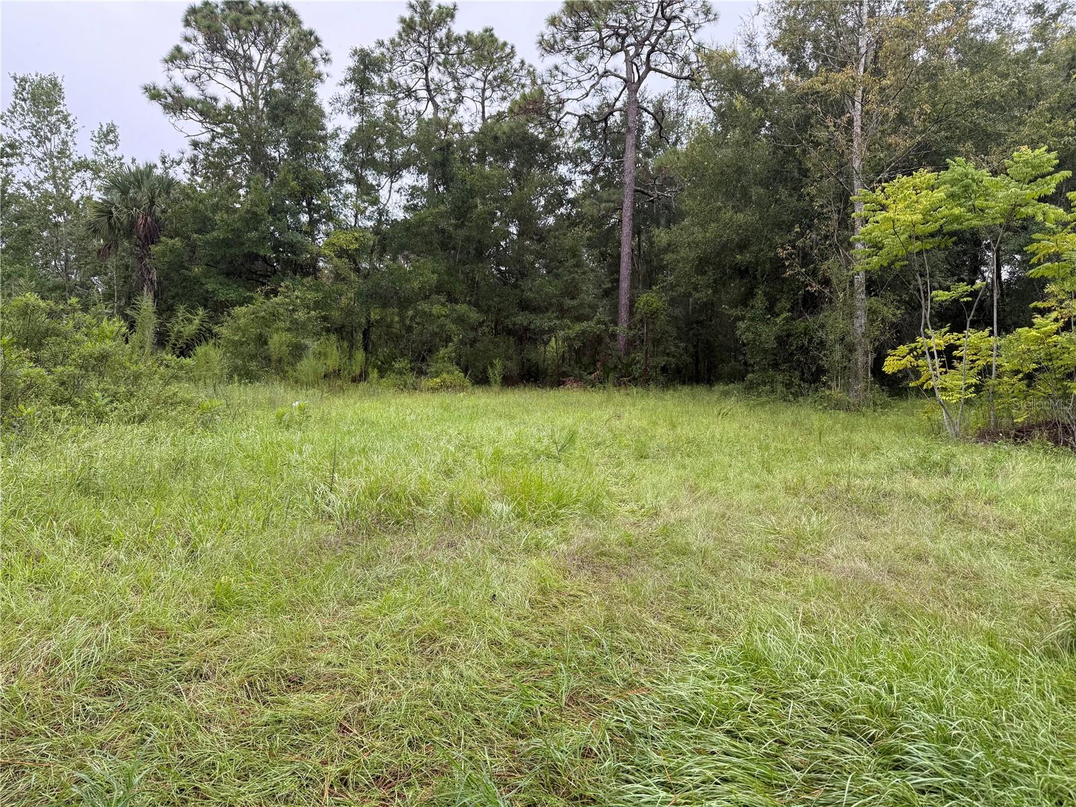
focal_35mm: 24
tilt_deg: -3.8
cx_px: 538
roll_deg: -4.1
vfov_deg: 56.8
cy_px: 404
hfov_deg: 71.6
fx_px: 746
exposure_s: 1/251
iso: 100
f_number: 1.78
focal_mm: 6.76
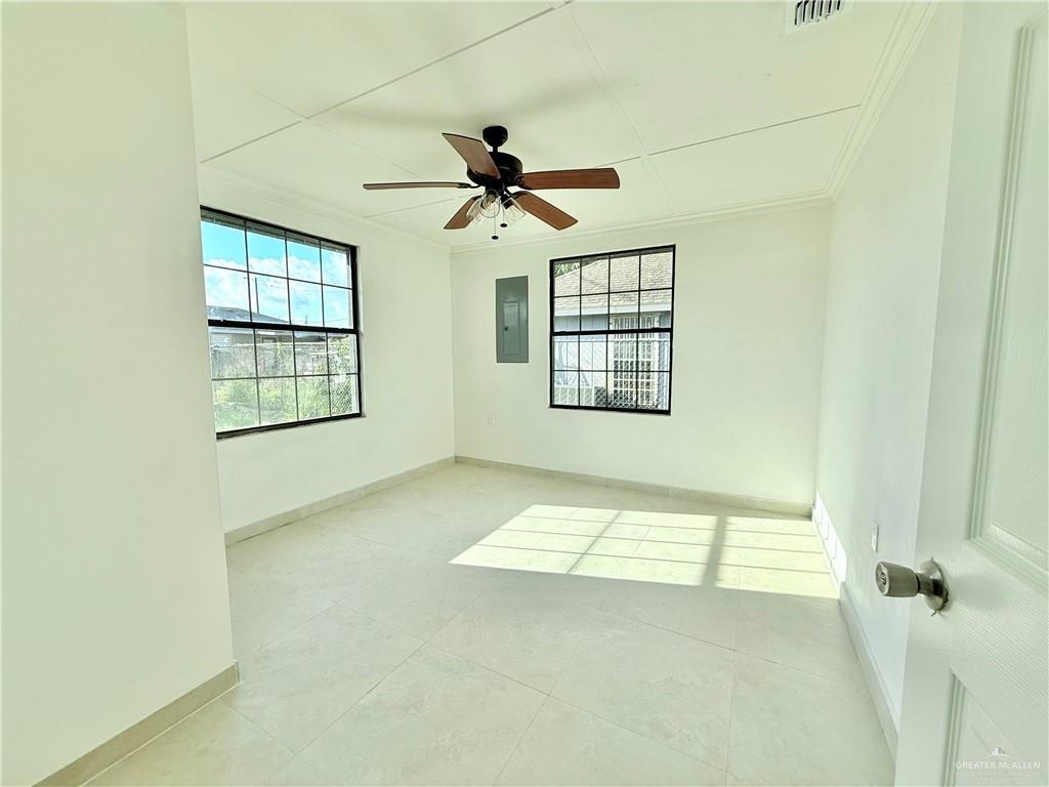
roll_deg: -0.1
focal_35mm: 14
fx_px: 424
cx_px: 524
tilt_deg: -5.2
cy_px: 394
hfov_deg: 102.1
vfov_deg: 85.7
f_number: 2.2
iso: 50
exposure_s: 1/789
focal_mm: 2.22
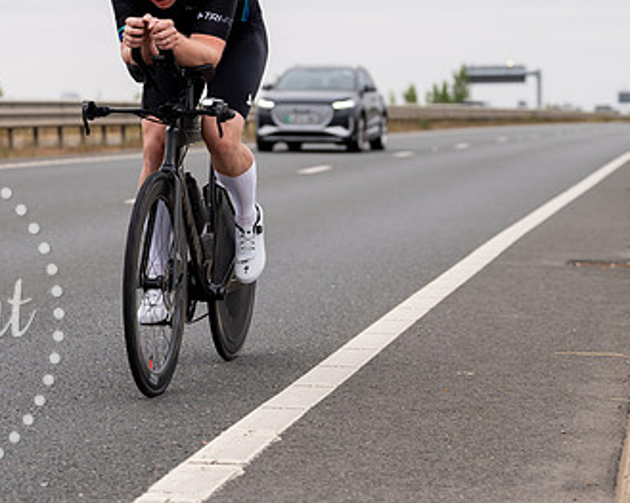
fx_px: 2162
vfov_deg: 13.3
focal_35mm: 116
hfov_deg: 16.5
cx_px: 182
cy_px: 219
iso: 100
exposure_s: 1/800
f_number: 3.5
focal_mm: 70
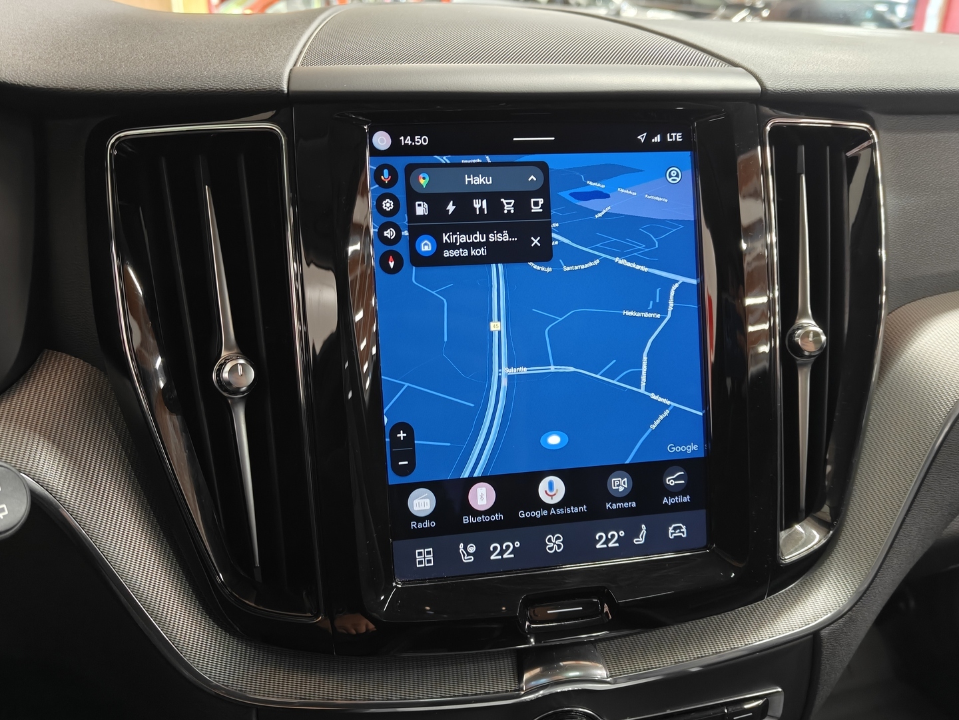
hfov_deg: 61.7
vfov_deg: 48.2
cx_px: 480
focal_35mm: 29
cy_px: 360
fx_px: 803
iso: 160
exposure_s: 1/33
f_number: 1.8
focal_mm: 5.59
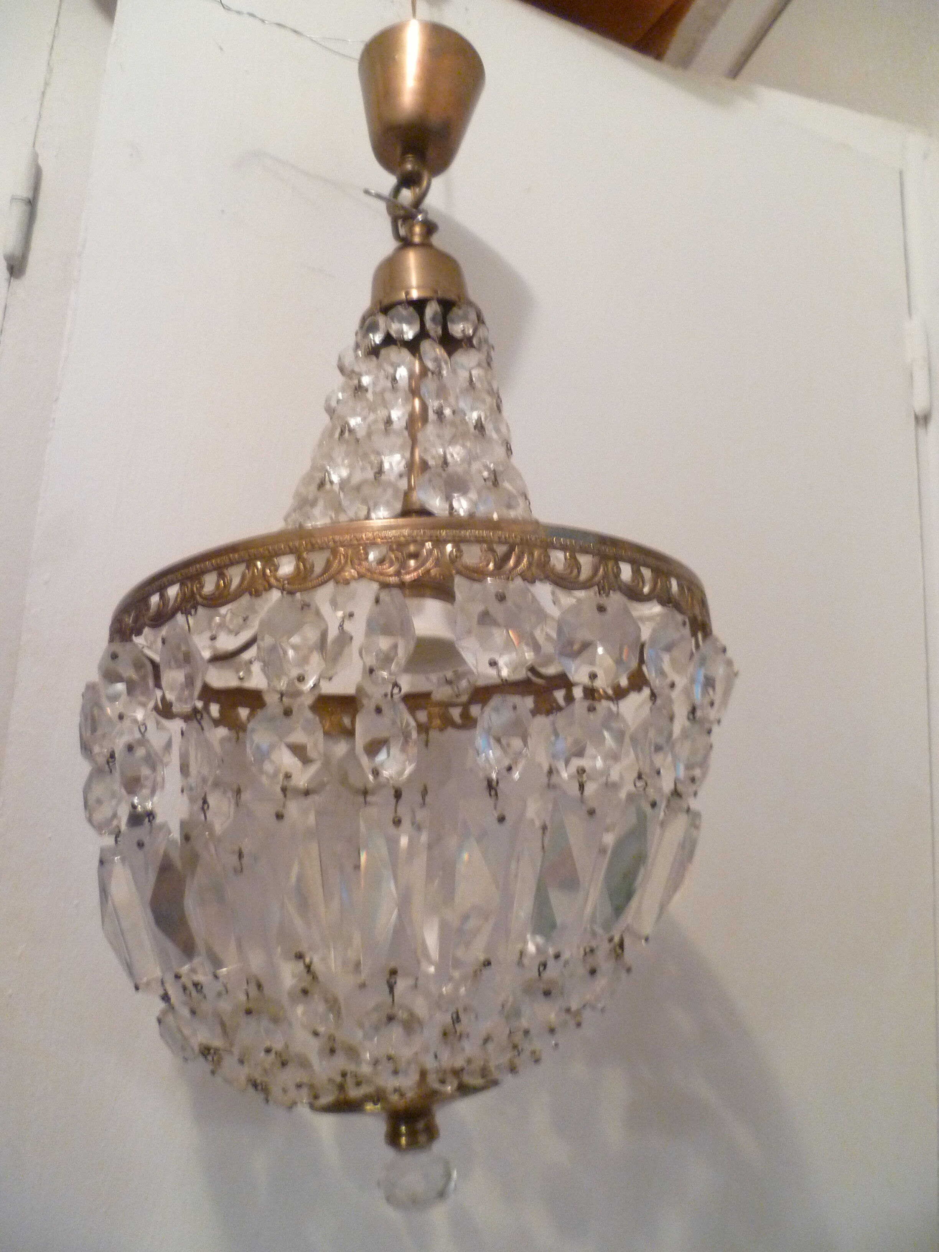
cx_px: 470
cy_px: 626
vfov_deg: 63.4
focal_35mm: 28
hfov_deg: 49.7
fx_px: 1013
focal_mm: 5
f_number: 2.8
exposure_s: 1/10
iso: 400
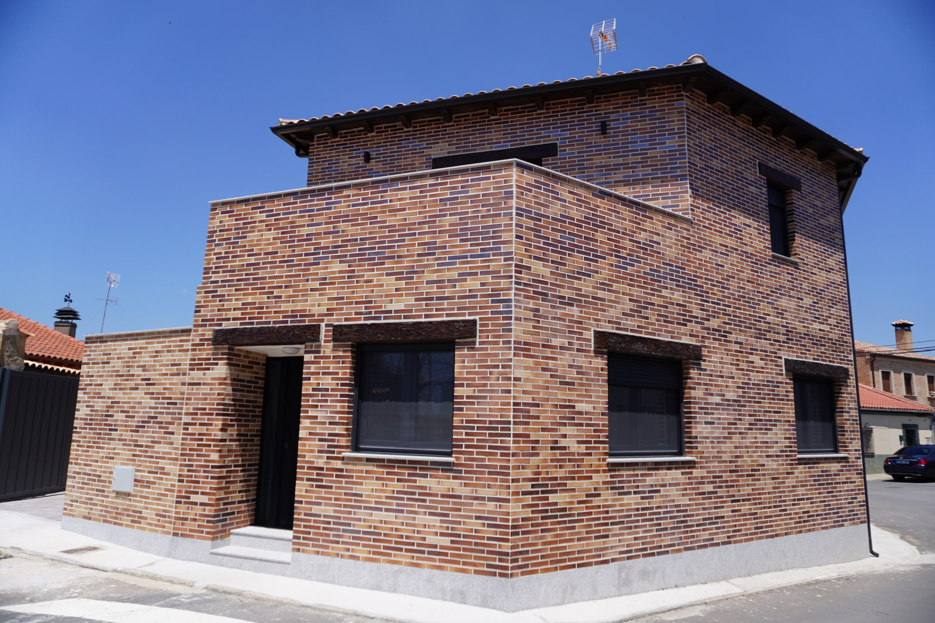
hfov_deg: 73.7
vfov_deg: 53.1
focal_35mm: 24
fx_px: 623
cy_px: 312
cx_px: 468
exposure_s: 1/2000
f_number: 3.5
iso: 100
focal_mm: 16
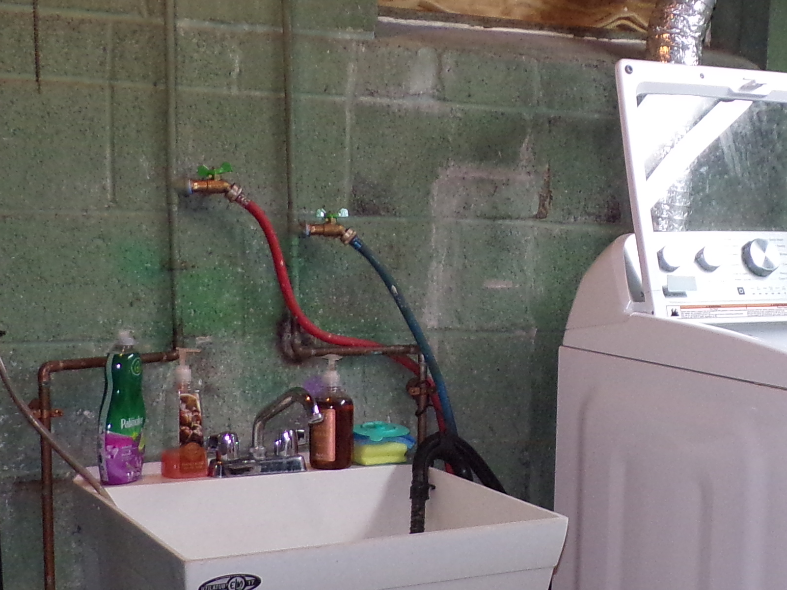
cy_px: 426
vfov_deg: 21.2
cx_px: 610
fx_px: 1569
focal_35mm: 69
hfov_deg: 27.7
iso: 200
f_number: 3
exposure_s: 1/34
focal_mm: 4.3
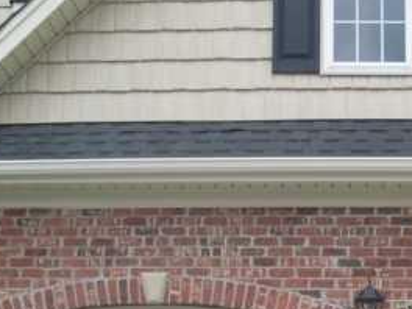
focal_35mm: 92
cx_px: 351
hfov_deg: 21.0
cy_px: 343
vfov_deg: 15.6
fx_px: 1095
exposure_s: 1/250
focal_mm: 6.3
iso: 80
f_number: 7.7
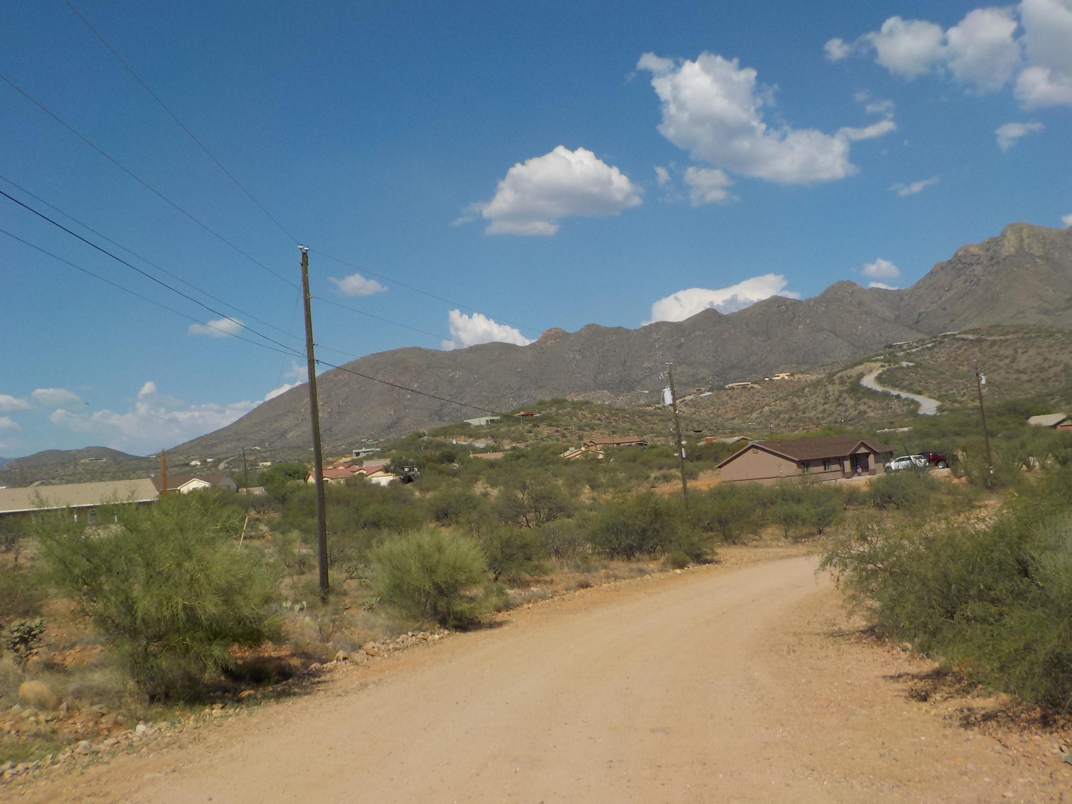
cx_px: 562
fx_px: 1053
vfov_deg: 41.8
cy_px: 425
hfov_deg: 53.9
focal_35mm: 34
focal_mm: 4.1
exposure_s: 1/640
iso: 125
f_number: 6.6
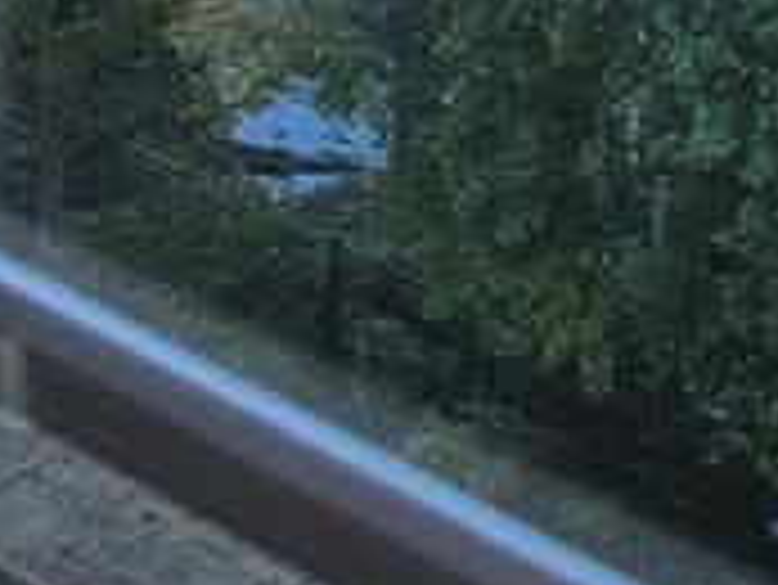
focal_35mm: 136
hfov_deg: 14.5
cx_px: 387
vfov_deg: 10.0
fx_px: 3059
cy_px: -616
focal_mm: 5.4
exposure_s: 1/719
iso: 64
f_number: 1.8
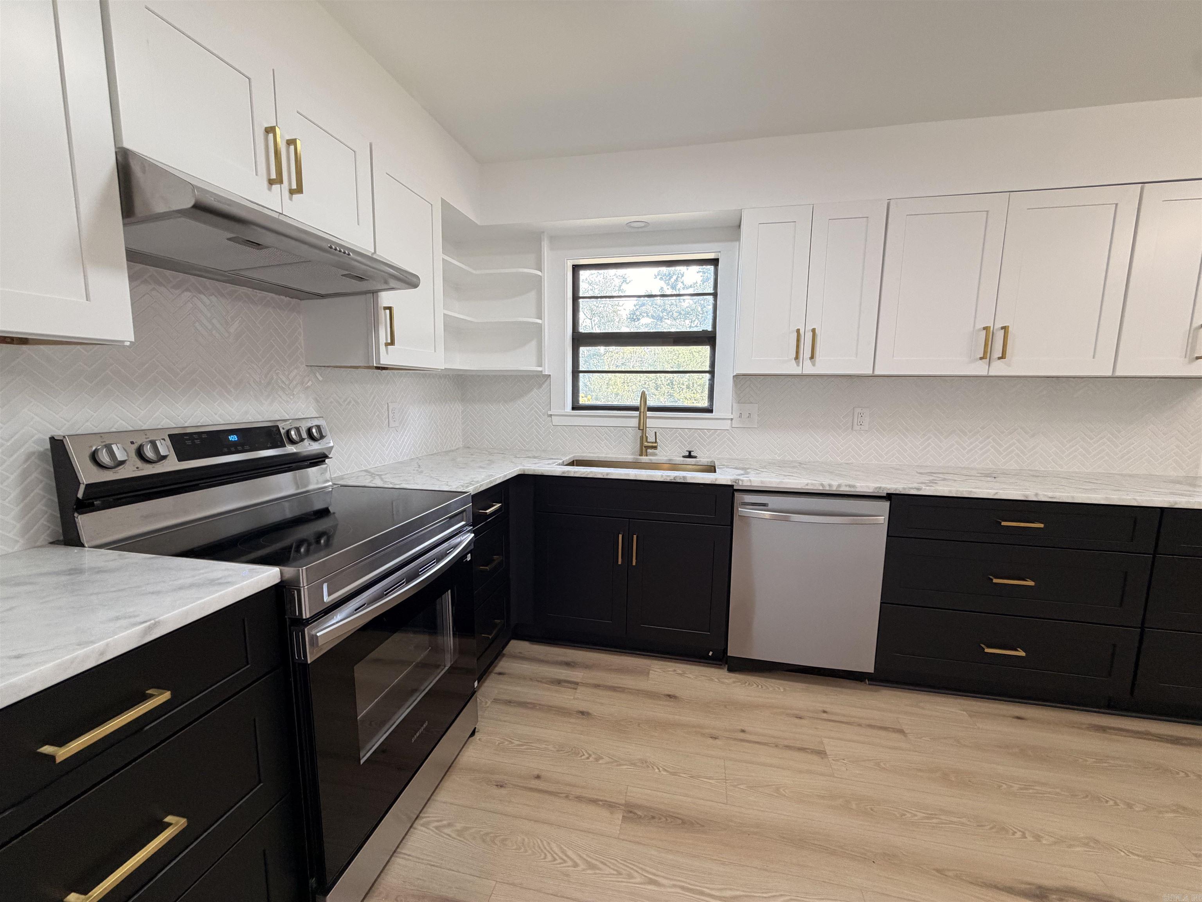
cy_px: 451
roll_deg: -0.4
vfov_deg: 85.7
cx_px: 601
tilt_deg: -7.7
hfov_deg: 102.1
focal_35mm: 14
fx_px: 486
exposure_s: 1/120
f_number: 2.2
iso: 125
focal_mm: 2.22
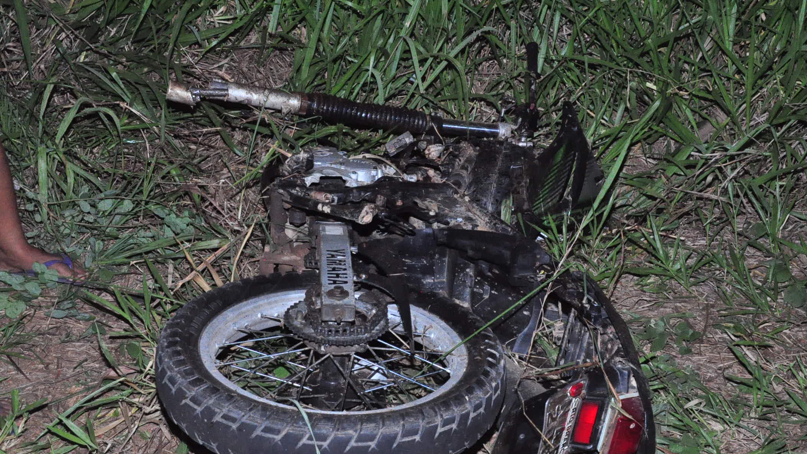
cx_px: 404
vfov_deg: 23.5
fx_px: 1091
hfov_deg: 40.6
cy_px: 262
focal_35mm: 51
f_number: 8
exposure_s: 1/200
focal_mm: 32
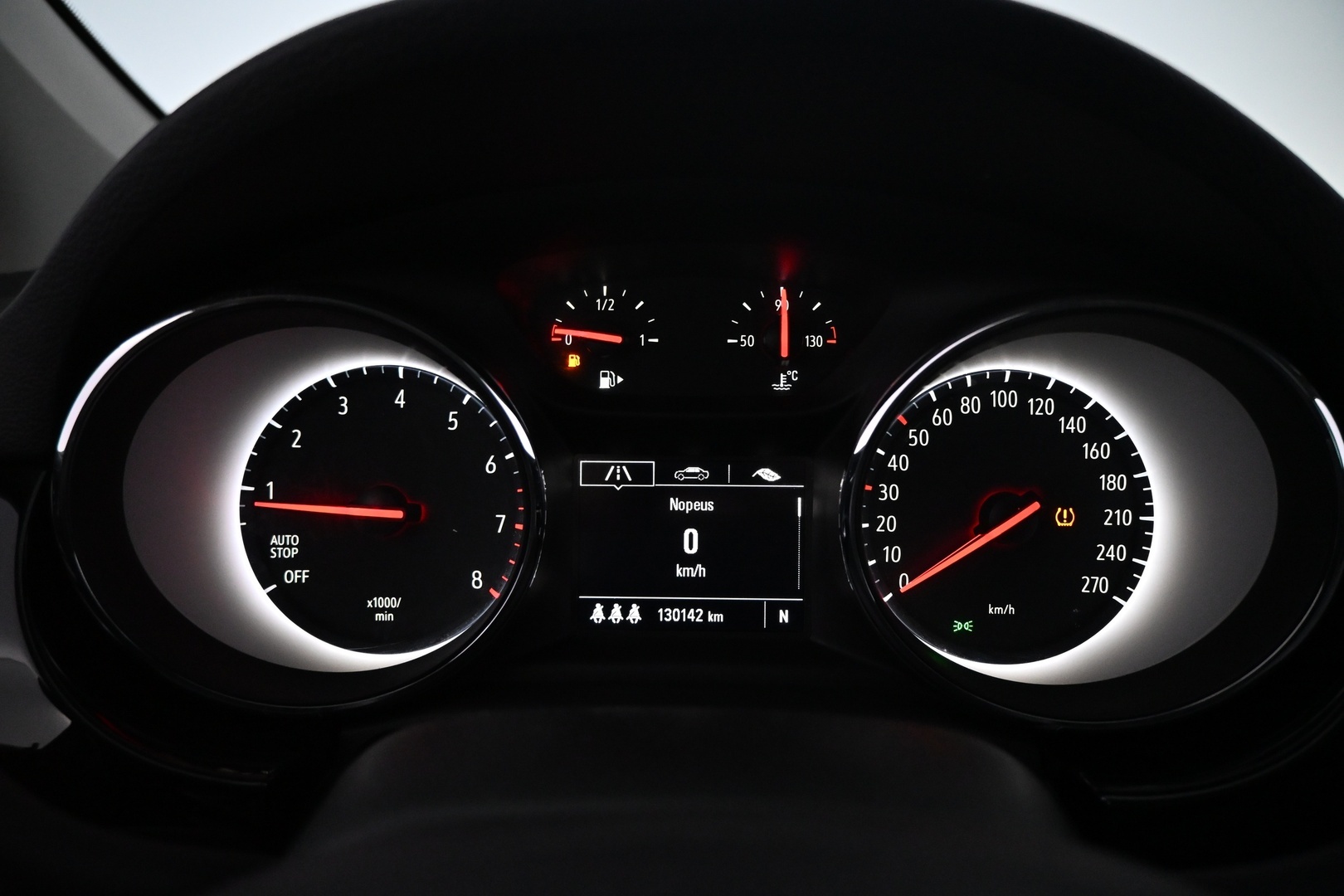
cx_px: 672
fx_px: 896
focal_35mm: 24
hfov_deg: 73.7
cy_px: 448
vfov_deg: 53.1
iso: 3200
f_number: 3.5
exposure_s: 1/100
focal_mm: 16
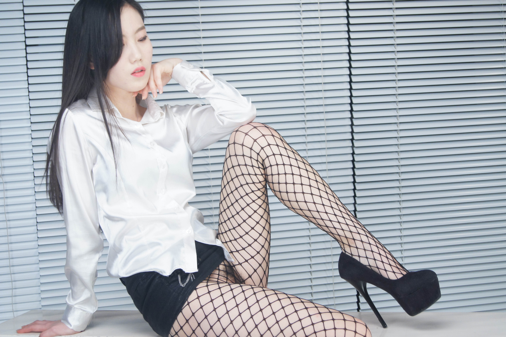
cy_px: 168
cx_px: 253
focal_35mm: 75
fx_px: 1053
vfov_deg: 18.1
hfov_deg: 27.0
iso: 800
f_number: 5.6
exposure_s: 1/160
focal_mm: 50
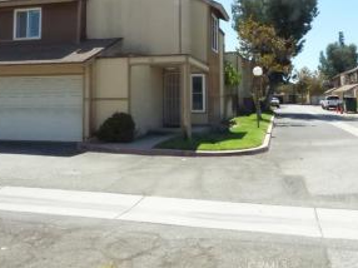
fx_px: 289
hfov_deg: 63.0
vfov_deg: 48.7
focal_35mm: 28
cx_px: 212
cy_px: 85
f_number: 8
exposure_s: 1/2000
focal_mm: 3.58
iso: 1600
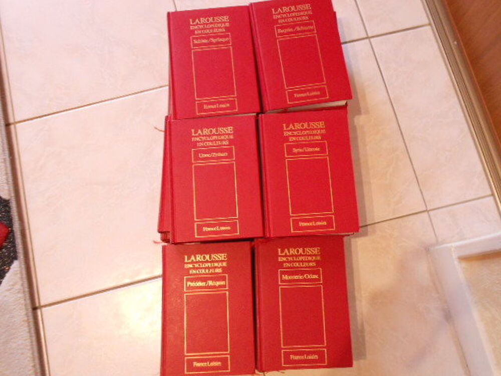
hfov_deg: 56.8
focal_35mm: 32
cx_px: 250
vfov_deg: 44.2
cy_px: 188
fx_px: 463
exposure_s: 1/15
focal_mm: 6
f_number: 3.6
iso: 400
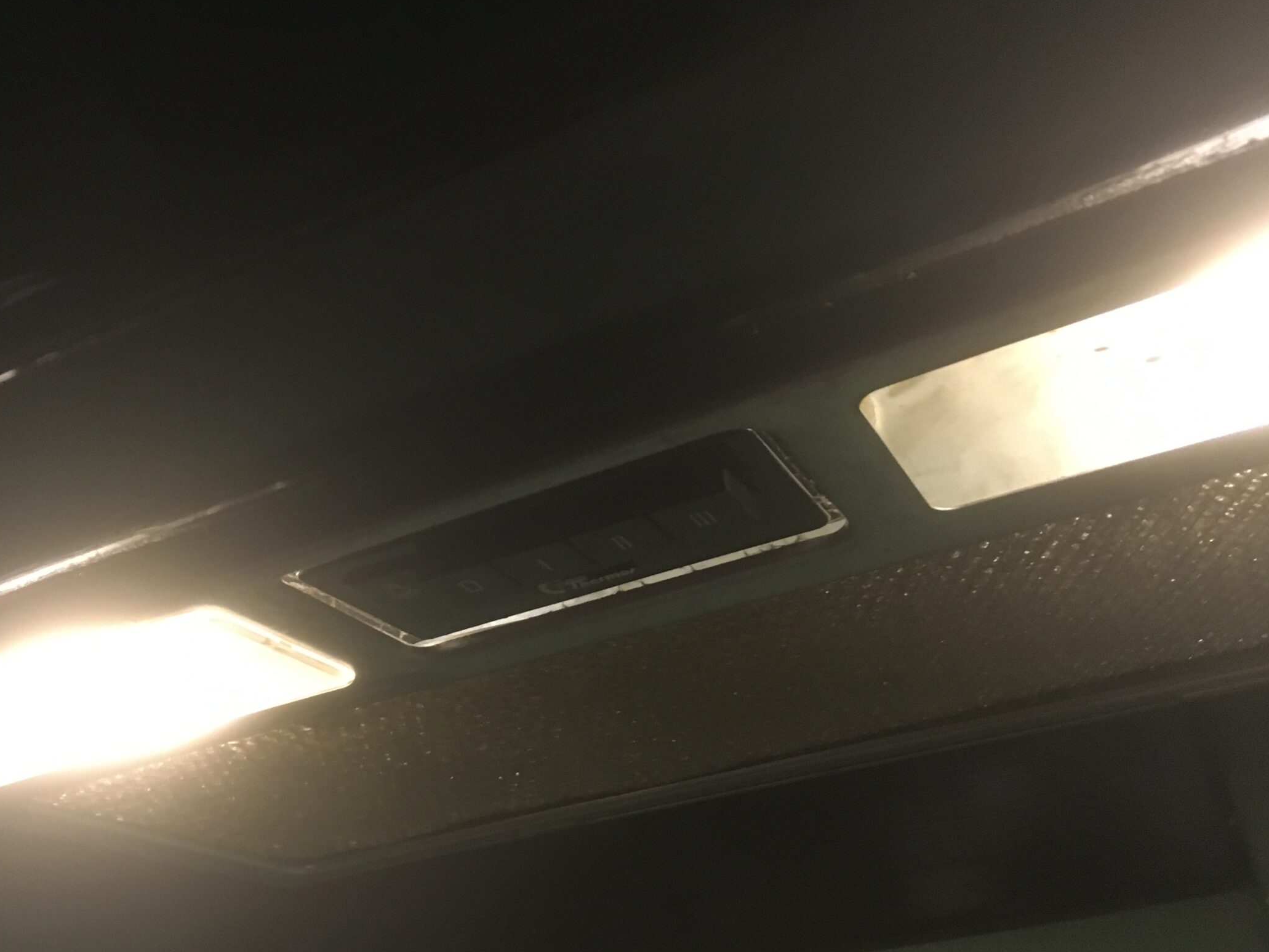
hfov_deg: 51.0
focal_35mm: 36
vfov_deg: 39.7
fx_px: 1320
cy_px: 486
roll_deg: +2.3
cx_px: 505
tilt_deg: +28.6
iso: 200
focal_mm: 4.15
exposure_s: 1/17
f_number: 2.2
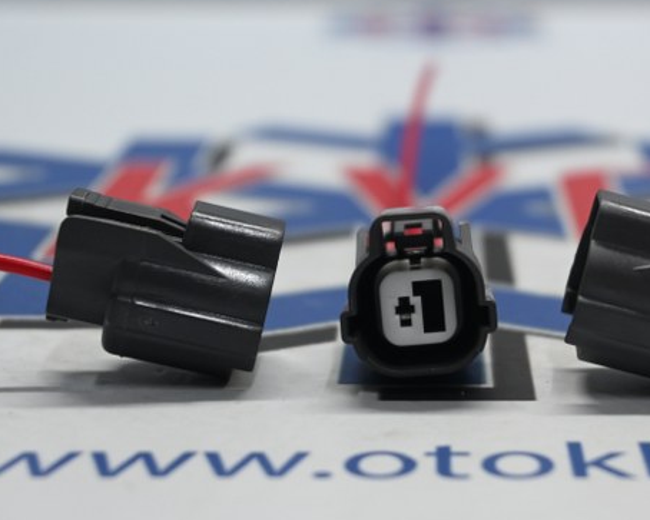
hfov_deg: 20.5
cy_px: 242
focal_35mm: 93
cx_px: 421
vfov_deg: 16.5
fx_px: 1789
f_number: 6.3
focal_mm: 50
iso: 1250
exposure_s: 1/80
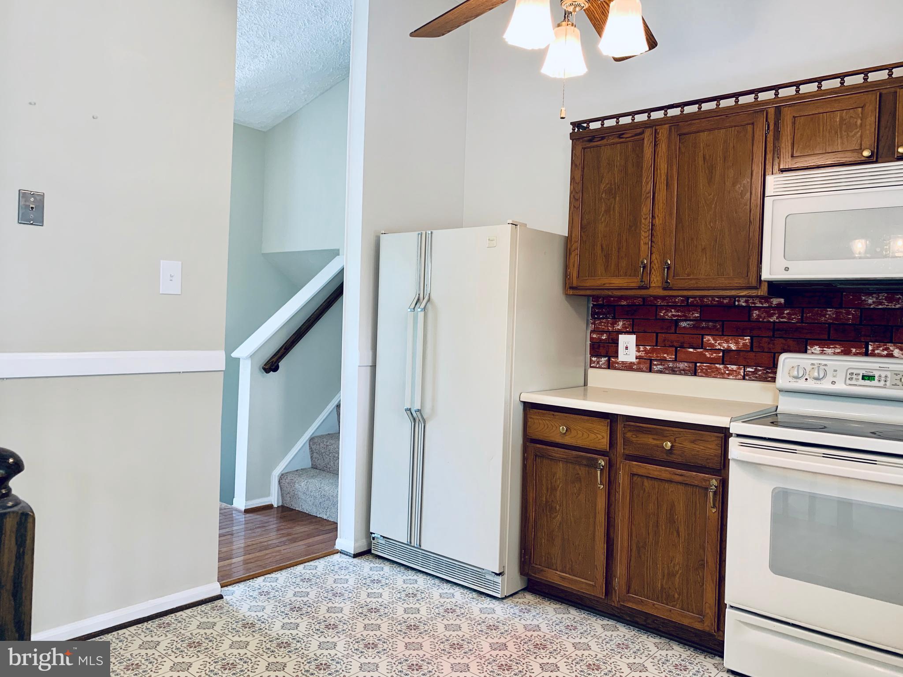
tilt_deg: -0.4
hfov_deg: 67.3
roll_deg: -2.8
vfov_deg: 53.1
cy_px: 338
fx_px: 678
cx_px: 452
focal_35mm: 26
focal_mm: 4.25
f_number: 1.8
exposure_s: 1/60
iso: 64
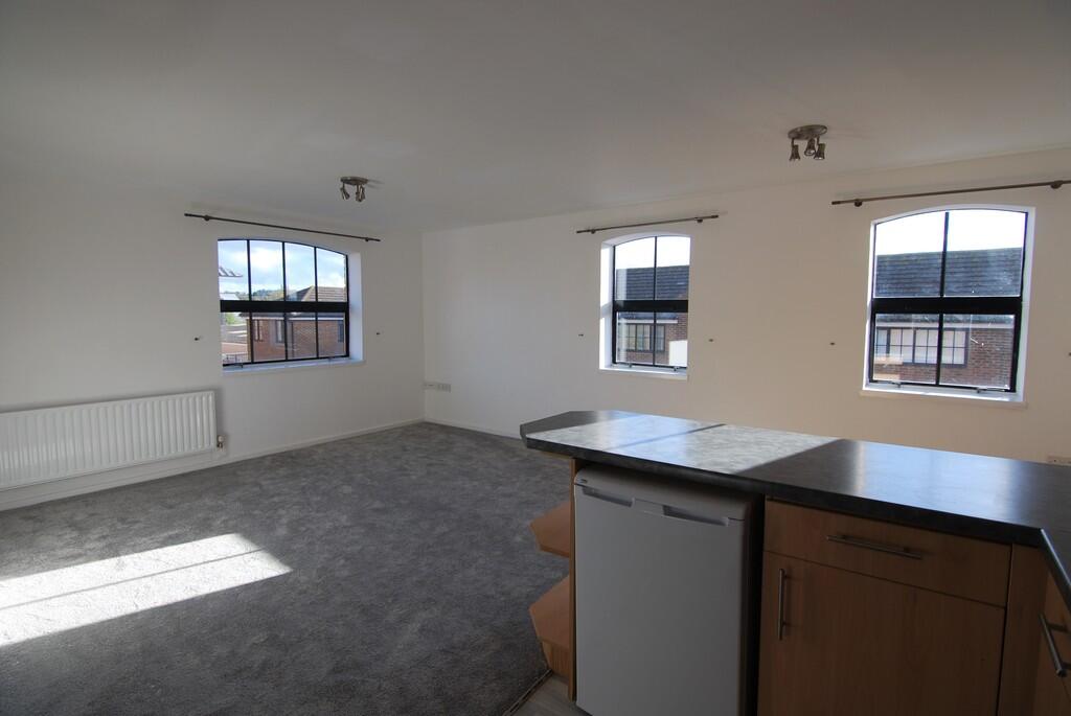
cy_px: 358
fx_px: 491
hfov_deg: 94.9
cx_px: 536
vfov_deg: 72.2
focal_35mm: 16
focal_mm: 11
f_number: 5.6
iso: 125
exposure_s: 1/125
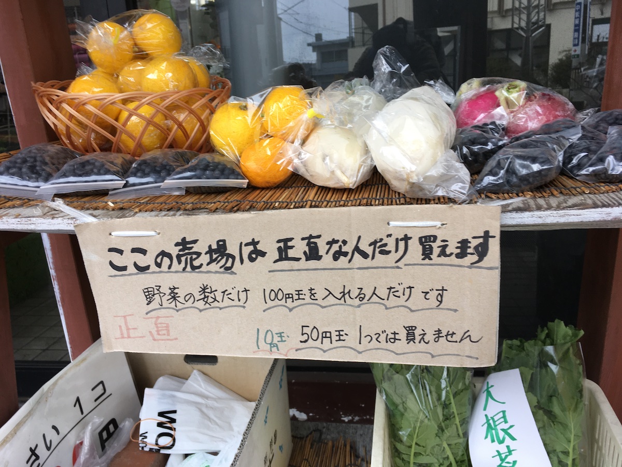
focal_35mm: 29
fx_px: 521
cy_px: 234
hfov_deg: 61.7
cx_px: 311
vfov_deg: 48.2
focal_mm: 4.15
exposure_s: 1/60
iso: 25
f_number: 2.2
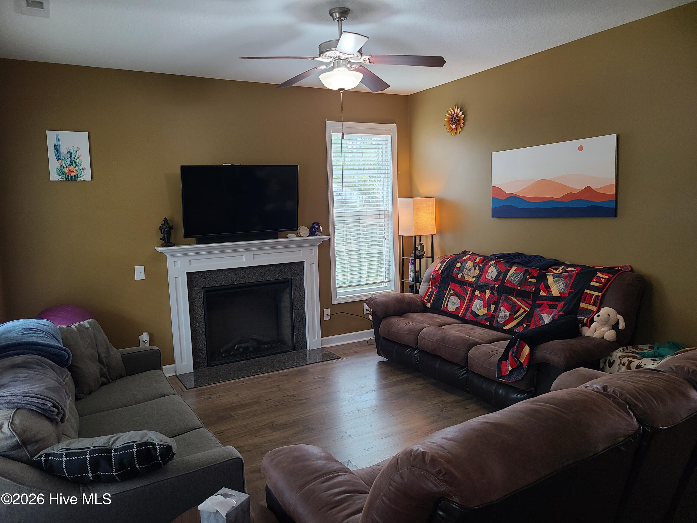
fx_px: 524
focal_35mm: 26
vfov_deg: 53.1
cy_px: 262
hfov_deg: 67.3
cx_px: 348
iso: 125
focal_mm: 5.4
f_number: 1.8
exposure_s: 1/60
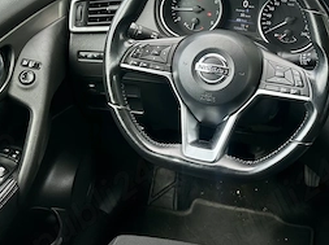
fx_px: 541
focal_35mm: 57
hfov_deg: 33.7
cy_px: 10
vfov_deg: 24.6
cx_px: 205
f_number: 1.78
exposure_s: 1/167
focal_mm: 6.86
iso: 64
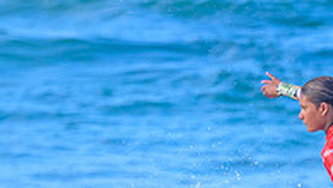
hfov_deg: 0.6
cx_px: 380
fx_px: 30219
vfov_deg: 0.4
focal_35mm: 3420
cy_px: 226
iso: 800
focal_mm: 800
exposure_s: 1/2000
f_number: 6.3
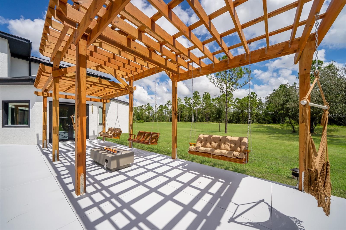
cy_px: 115
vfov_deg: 85.4
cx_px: 173
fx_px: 125
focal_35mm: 13
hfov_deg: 108.3
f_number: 4
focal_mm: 13
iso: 640
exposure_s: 1/8000
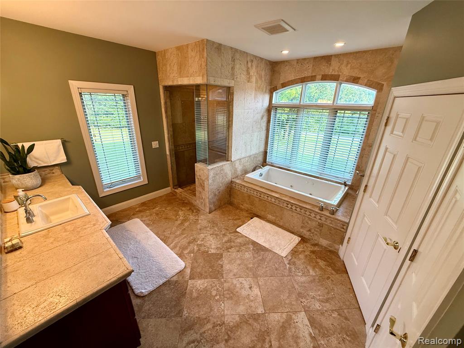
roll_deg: -1.5
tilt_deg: -21.2
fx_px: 188
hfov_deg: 102.1
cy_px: 174
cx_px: 232
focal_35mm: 14
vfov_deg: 85.7
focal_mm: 2.22
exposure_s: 1/120
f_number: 2.2
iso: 250
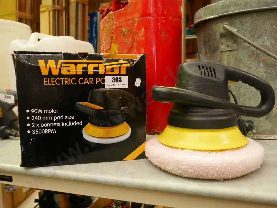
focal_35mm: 32
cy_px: 104
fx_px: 256
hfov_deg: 56.8
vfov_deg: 44.2
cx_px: 138
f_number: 3.9
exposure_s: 1/250
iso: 3200
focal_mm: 16
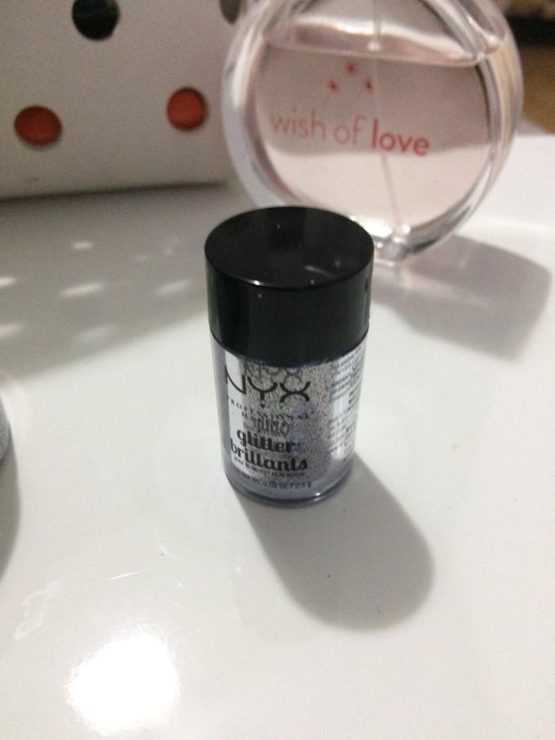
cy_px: 370
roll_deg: +0.7
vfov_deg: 61.7
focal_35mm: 29
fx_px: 620
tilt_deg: -41.1
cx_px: 278
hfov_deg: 48.2
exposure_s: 1/17
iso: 320
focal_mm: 4.15
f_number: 2.2
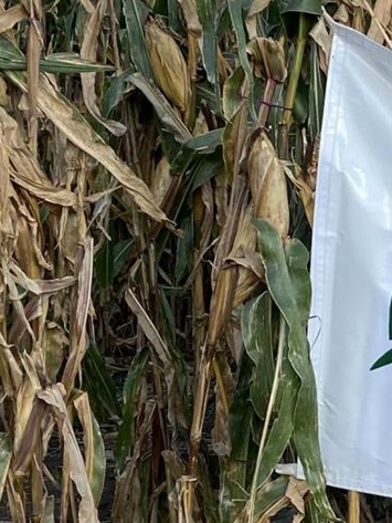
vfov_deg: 17.9
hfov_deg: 12.9
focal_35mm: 110
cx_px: 552
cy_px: 287
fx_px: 1660
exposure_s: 1/858
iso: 32
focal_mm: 4.25
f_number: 1.8
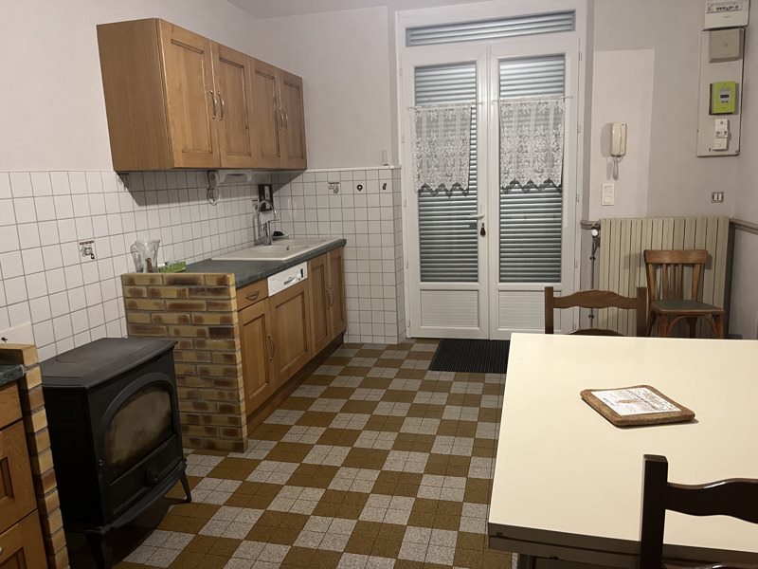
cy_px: 284
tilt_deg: -9.5
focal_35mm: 26
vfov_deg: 53.1
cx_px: 379
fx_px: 569
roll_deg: +3.0
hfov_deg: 67.3
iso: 500
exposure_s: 1/50
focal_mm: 5.1
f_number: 1.6
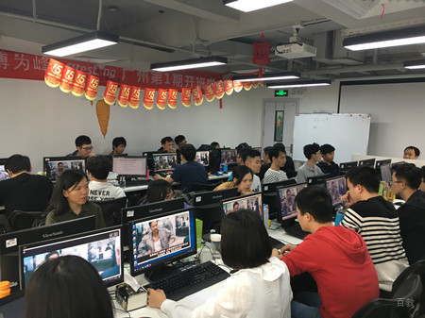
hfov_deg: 61.7
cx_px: 212
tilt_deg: -6.9
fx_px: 356
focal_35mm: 29
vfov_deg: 48.2
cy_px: 159
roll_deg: -2.3
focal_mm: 4.15
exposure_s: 1/33
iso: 64
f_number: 2.2
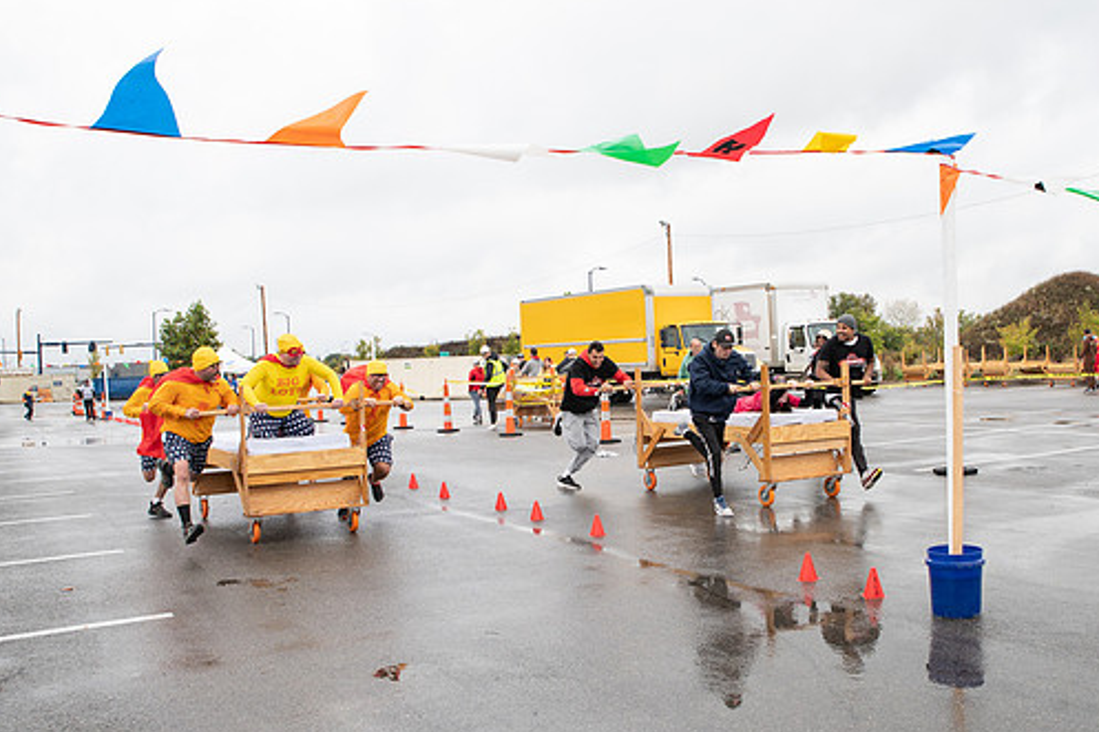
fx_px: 1068
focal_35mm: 35
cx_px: 629
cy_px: 392
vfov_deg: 37.8
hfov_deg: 54.2
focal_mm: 24
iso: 400
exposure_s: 1/400
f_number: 6.3
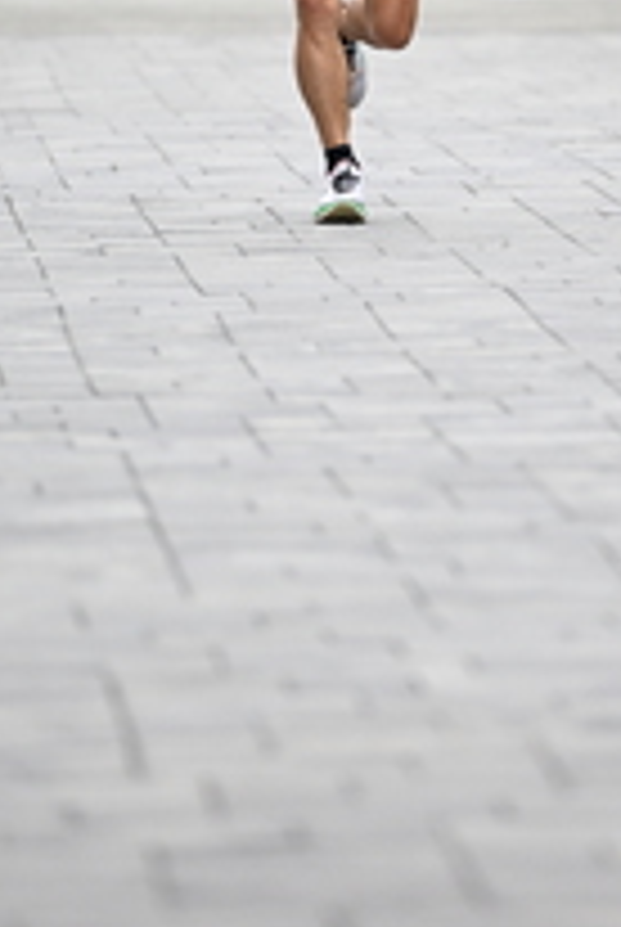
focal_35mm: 533
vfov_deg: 3.9
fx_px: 13744
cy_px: 81
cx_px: 425
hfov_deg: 2.6
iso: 1250
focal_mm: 200
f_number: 2.8
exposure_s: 1/2500
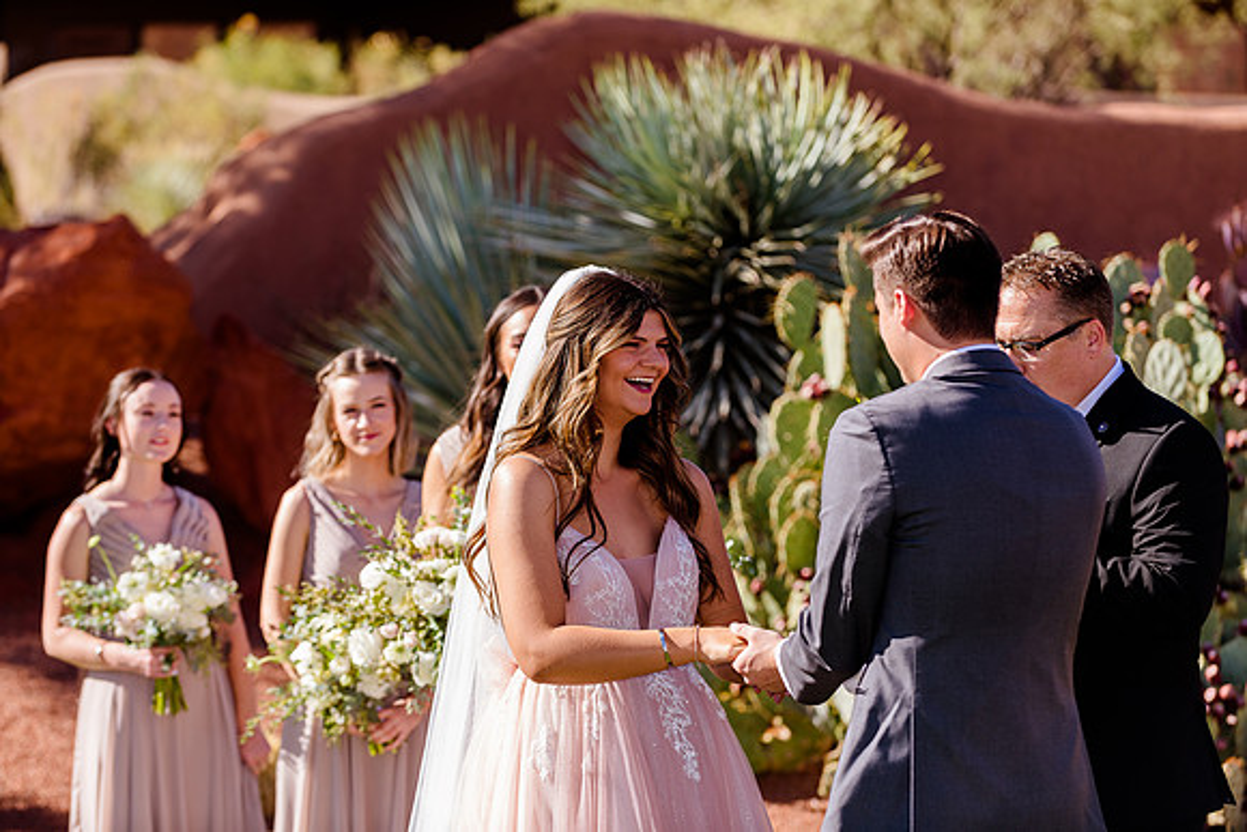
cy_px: 416
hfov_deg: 15.2
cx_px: 624
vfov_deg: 10.2
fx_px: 4677
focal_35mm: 135
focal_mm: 135
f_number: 4
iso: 200
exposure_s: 1/800
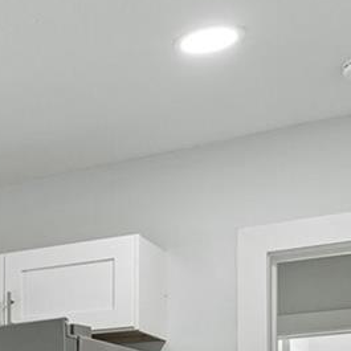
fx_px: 941
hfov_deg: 18.5
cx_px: -189
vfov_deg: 19.0
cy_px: 497
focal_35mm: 82
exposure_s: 1/40
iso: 400
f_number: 6.3
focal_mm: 16
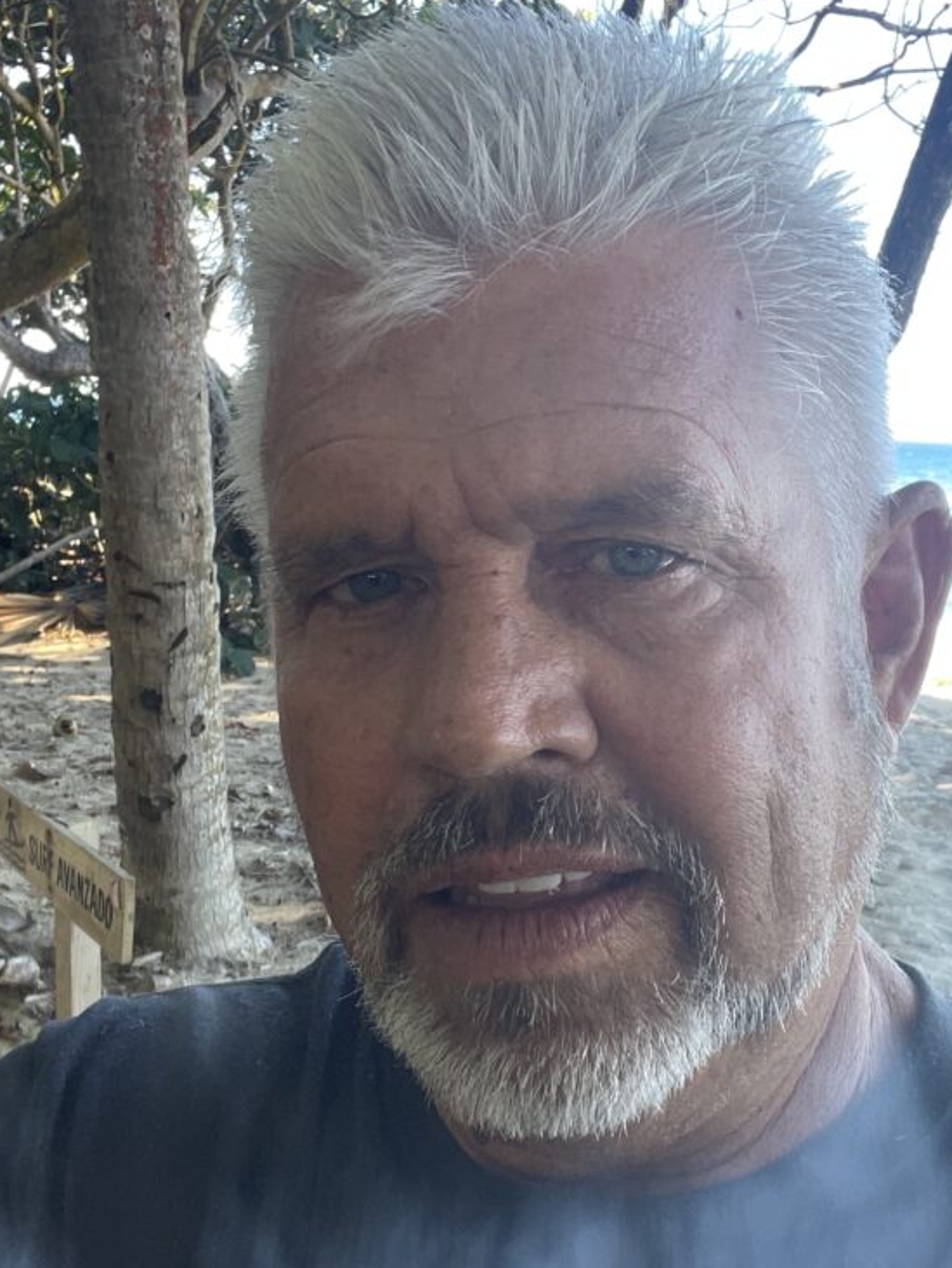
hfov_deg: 34.0
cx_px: 642
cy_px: 699
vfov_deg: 44.7
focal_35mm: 42
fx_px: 1539
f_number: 2.2
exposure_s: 1/121
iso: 80
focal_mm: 2.71
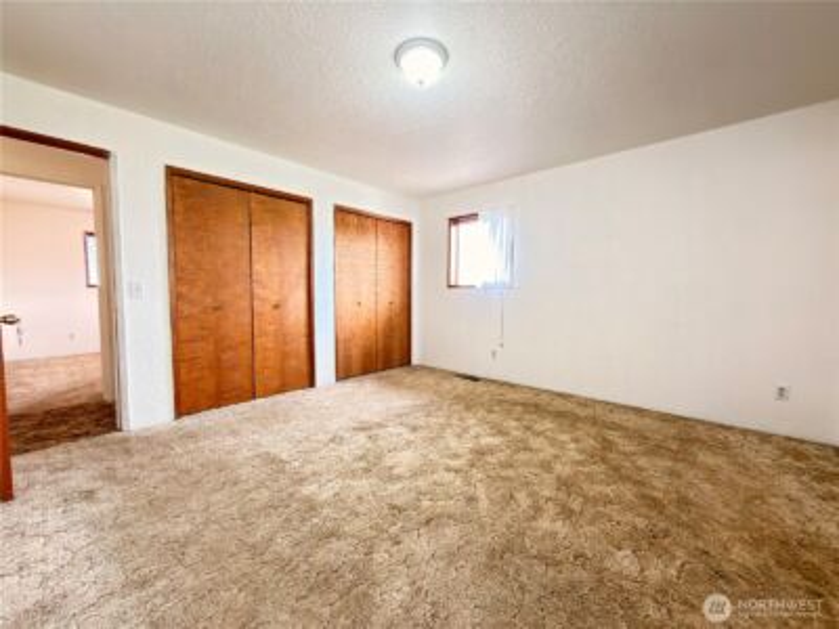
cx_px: 420
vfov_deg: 85.7
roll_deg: +0.3
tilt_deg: -3.5
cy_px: 314
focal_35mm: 14
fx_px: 339
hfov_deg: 102.1
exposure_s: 1/30
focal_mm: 2.22
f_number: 2.2
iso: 320
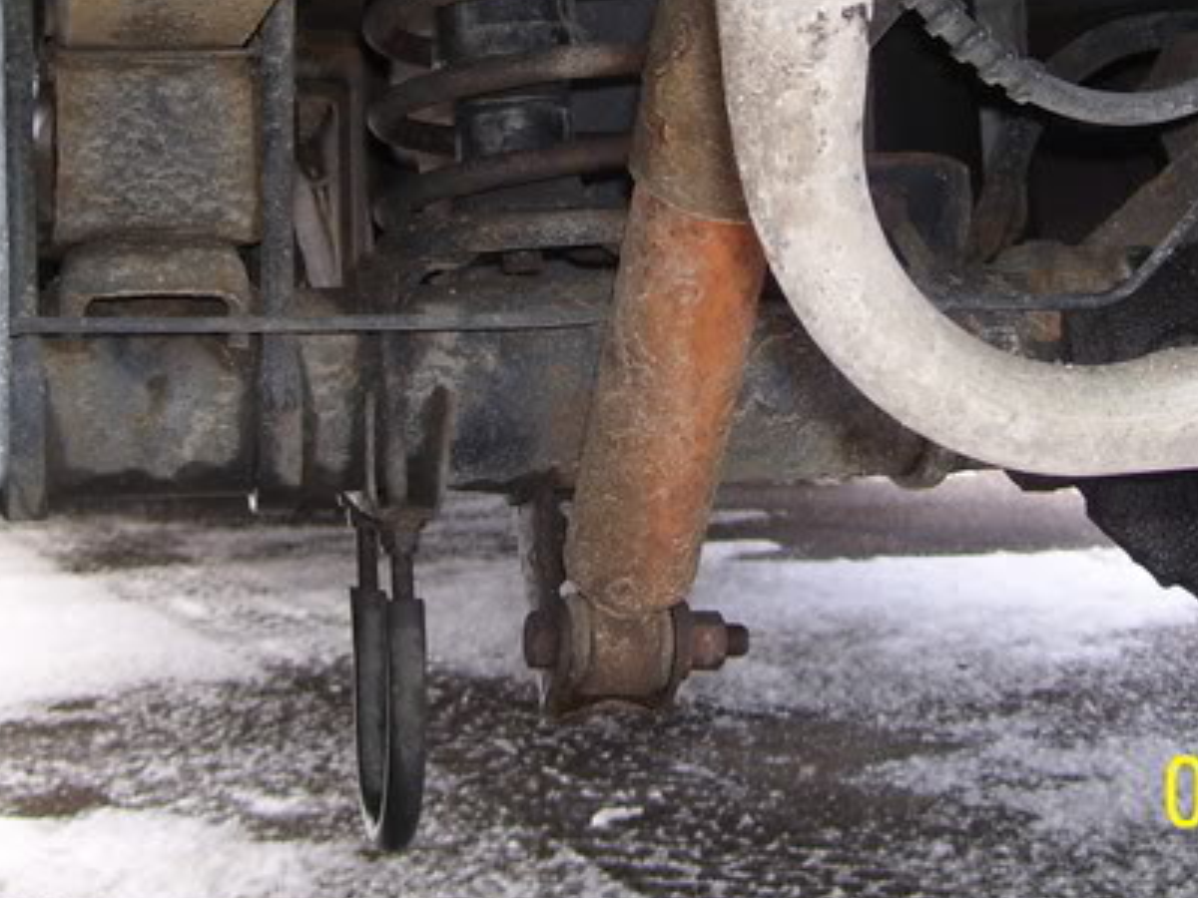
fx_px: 2561
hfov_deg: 26.3
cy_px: 114
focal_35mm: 74
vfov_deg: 19.6
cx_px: 551
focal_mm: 6
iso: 80
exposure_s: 1/60
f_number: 2.7
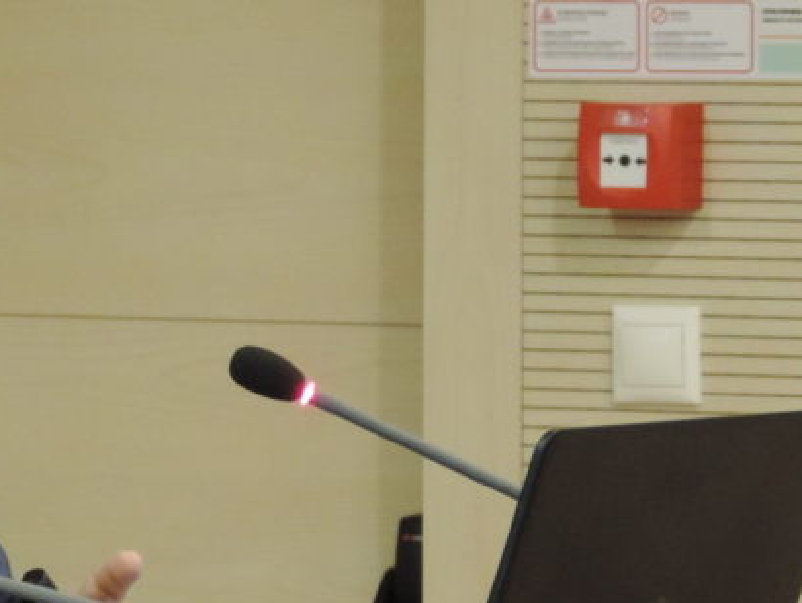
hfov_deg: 4.3
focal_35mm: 462
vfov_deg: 3.2
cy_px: 235
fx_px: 10710
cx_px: -86
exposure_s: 1/25
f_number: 4.6
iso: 800
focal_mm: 33
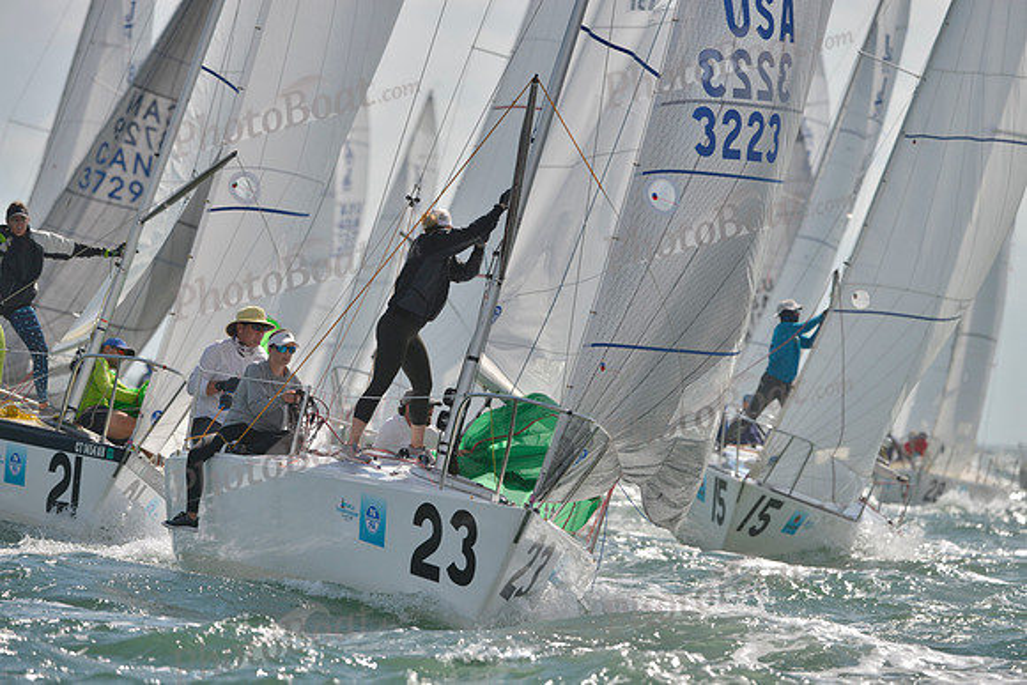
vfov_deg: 4.0
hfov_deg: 6.1
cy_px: 342
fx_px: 9701
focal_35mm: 340
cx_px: 514
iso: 280
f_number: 5.6
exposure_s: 1/2500
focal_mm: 340
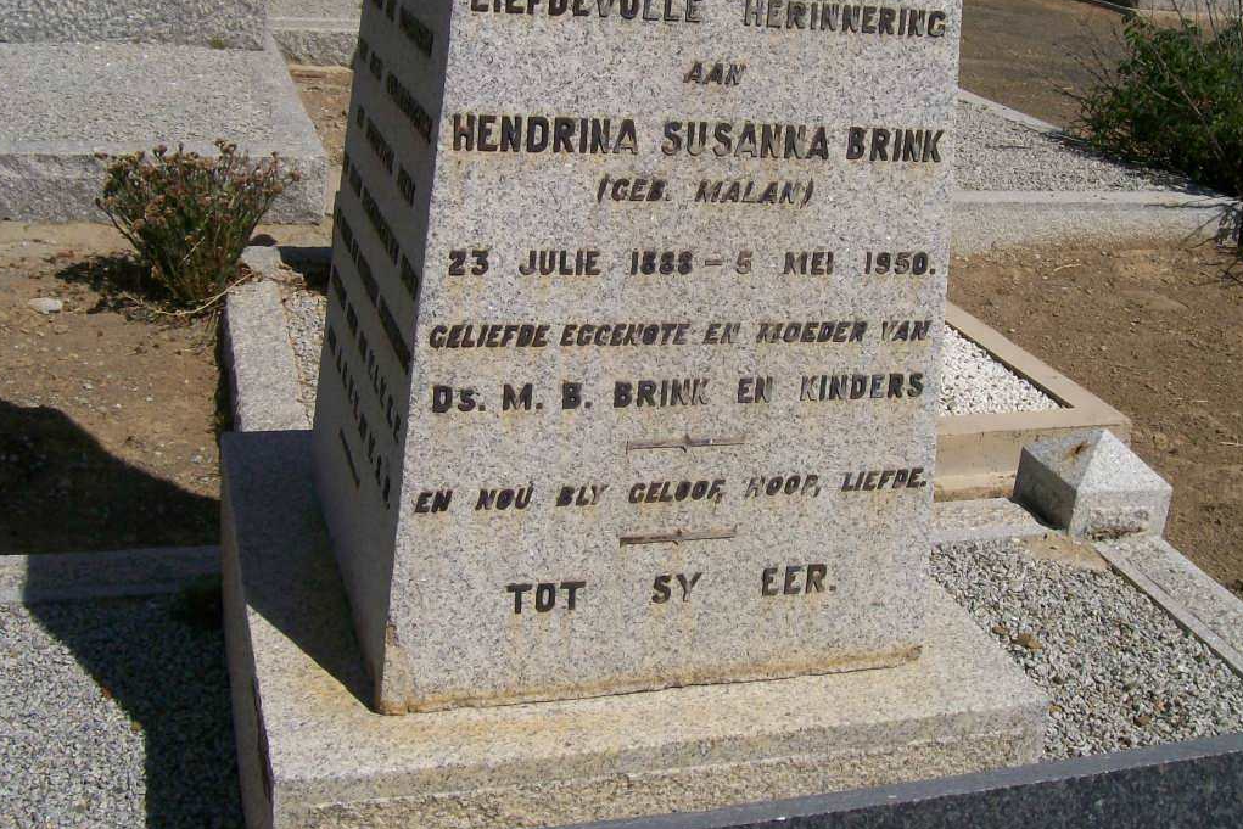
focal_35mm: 44
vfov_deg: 30.3
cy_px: 290
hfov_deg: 44.4
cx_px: 701
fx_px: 1519
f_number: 4.8
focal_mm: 6
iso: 80
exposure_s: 1/1401
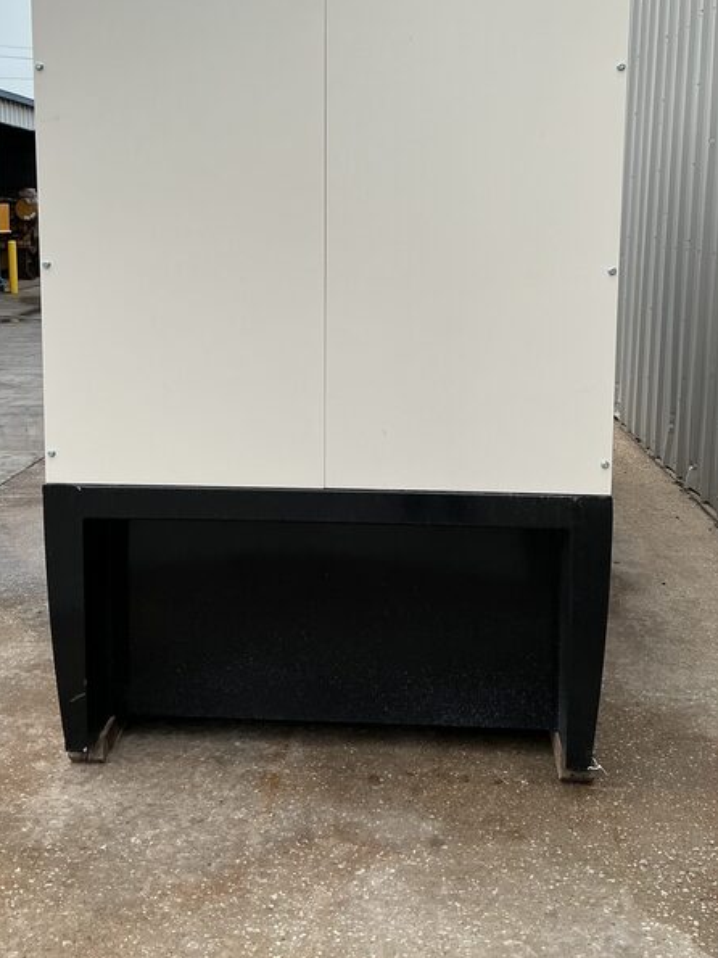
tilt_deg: -6.6
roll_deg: -1.6
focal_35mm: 39
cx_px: 375
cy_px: 354
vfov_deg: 47.4
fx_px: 1079
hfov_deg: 36.8
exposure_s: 1/504
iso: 25
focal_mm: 3
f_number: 1.8
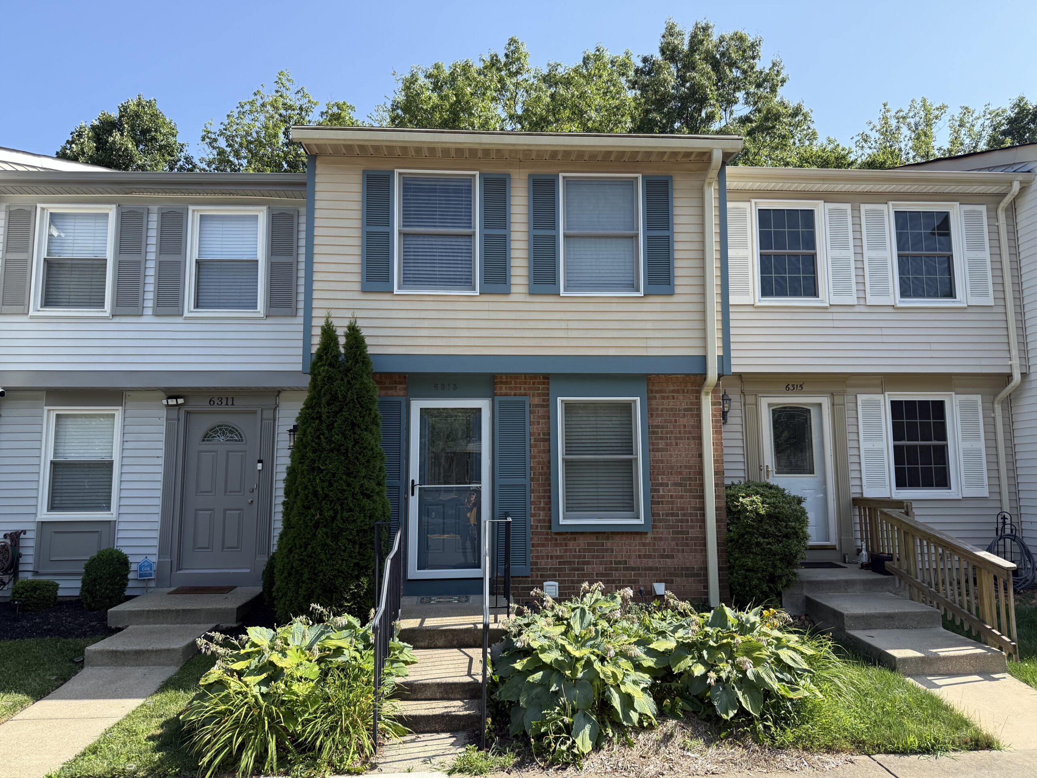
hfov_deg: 71.6
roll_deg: -1.2
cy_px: 389
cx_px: 518
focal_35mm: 24
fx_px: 719
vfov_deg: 56.8
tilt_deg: +5.7
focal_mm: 6.76
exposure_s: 1/2299
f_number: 1.78
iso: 100
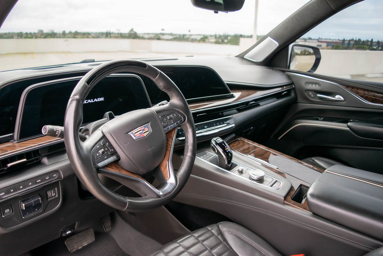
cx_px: 192
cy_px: 128
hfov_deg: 67.4
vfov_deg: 47.9
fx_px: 287
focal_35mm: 27
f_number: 3.5
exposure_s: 1/640
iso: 800
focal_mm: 18
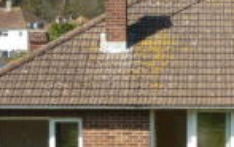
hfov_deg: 14.9
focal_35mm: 139
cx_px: 205
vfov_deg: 9.2
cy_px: 202
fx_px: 887
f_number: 8
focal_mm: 5.5
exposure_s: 1/160
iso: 100
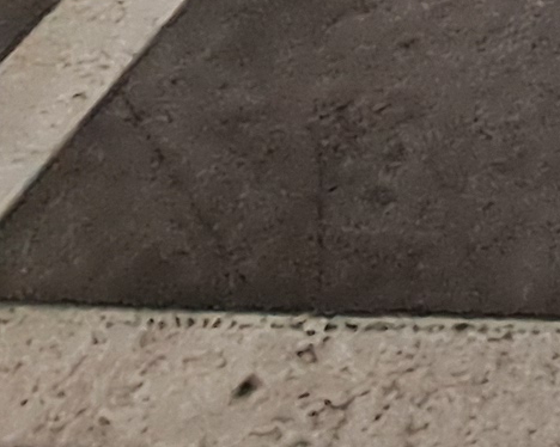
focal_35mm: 109
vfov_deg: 10.4
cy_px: -862
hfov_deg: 12.0
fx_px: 1806
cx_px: 1541
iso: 200
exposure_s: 1/50
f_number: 2.2
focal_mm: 1.64
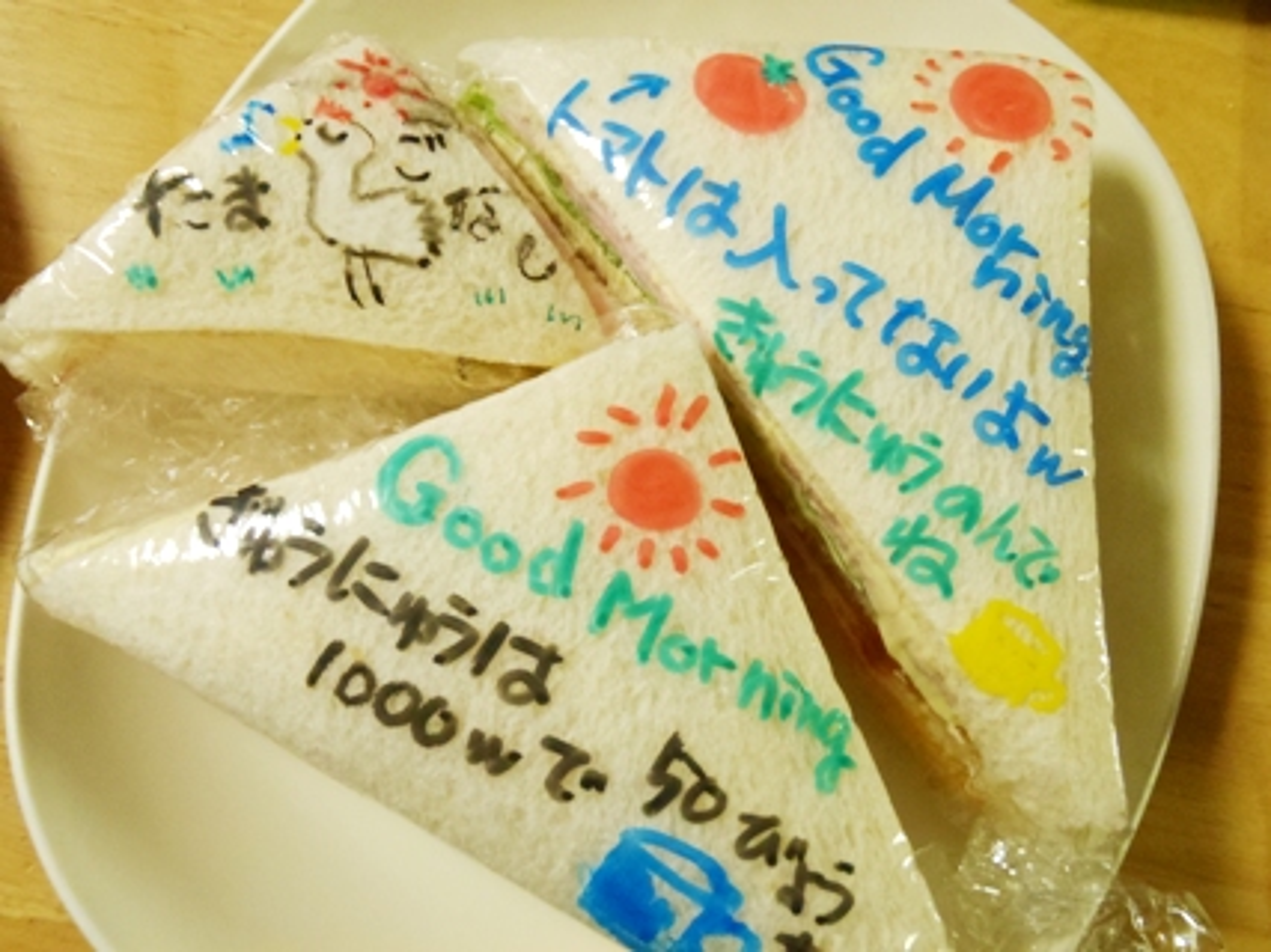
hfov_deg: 50.2
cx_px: 636
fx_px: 1358
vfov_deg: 38.6
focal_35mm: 37
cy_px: 476
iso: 400
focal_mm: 6.64
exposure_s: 1/15
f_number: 4.7
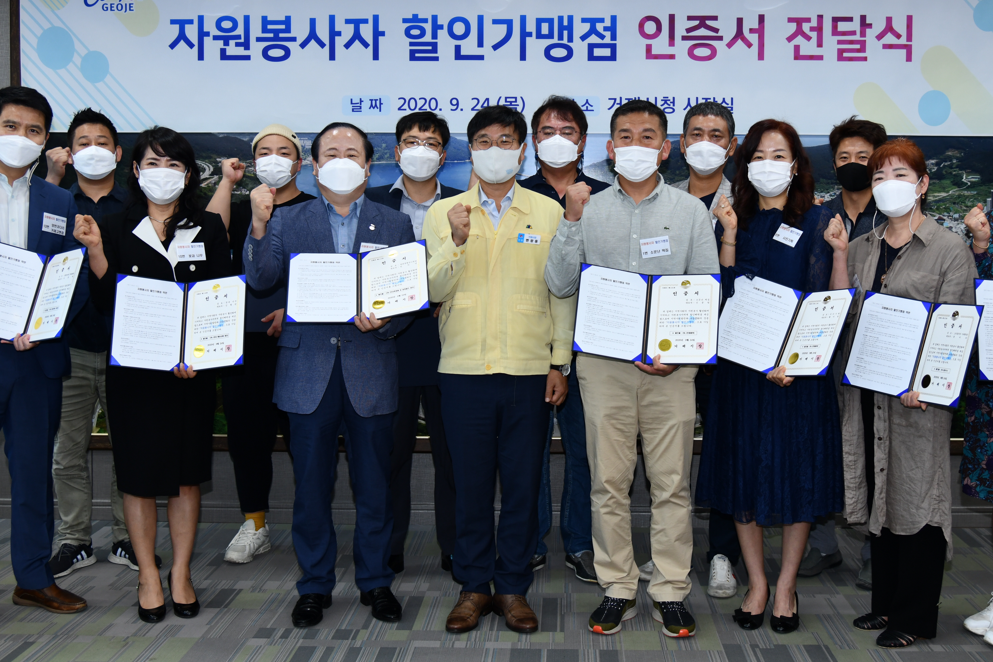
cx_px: 538
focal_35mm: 43
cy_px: 263
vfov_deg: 31.1
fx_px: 1186
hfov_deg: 45.4
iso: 400
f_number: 4
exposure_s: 1/160
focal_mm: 31
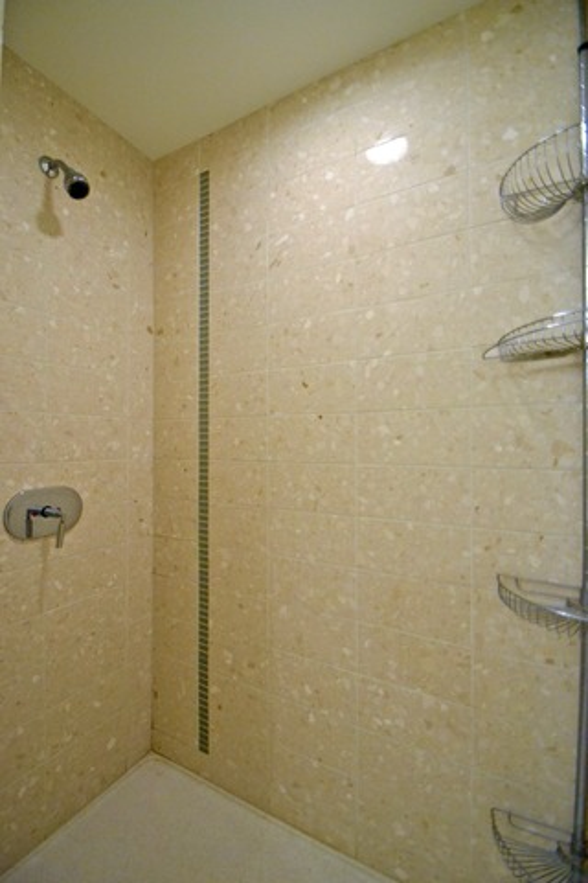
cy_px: 442
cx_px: 294
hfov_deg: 77.3
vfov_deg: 100.4
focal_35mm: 15
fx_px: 367
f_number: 3.5
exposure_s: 1/60
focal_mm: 10
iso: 2800
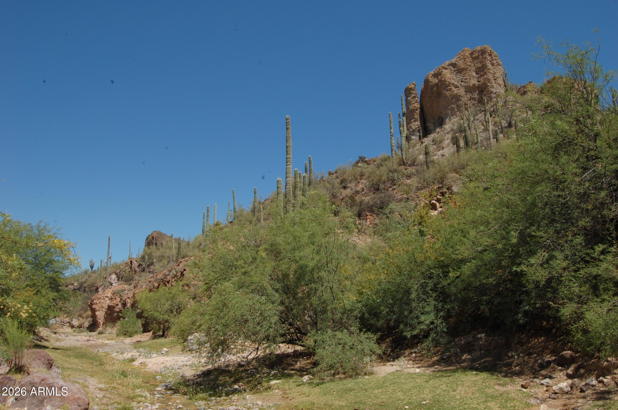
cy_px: 205
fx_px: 514
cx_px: 309
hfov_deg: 62.0
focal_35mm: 30
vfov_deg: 43.5
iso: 200
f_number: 18
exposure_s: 1/80
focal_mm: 20
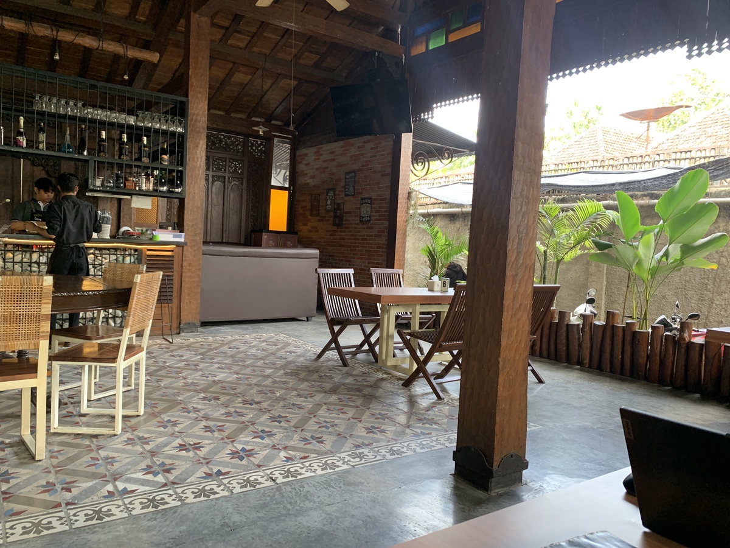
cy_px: 274
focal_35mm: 26
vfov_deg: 53.1
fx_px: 548
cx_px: 365
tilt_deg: -3.3
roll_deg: -2.7
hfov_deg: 67.3
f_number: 1.8
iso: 100
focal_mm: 4.25
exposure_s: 1/60
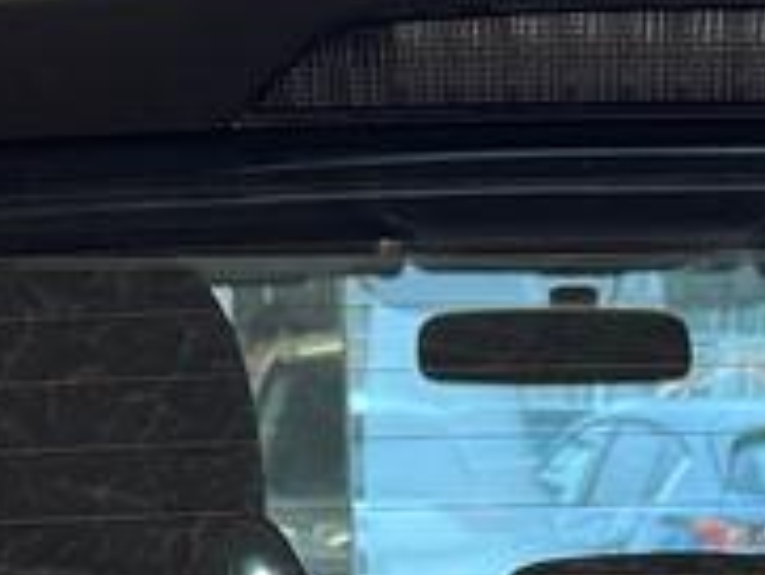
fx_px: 3759
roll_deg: +0.1
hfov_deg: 11.6
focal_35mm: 170
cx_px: 651
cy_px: 1725
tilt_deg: -19.5
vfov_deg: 7.6
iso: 160
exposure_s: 1/60
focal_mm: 6.76
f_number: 1.78
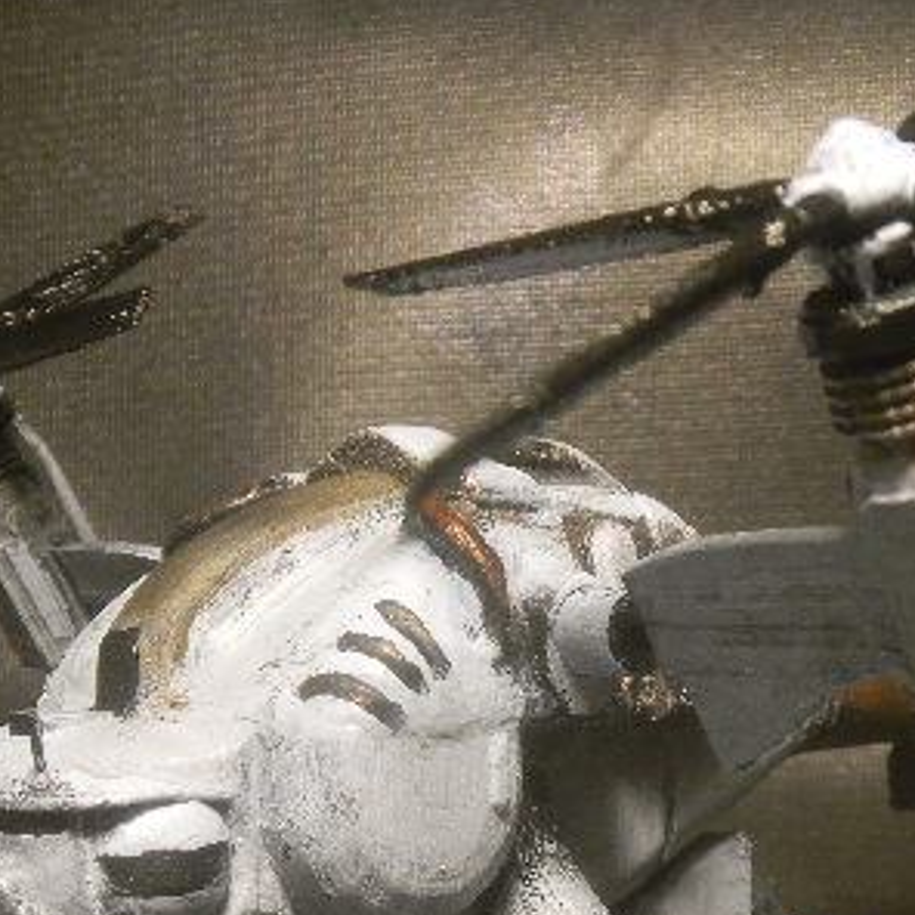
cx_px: 535
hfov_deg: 25.7
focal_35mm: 67
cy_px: 708
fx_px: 2004
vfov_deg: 25.4
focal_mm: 6.3
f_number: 3.6
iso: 221
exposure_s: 1/30
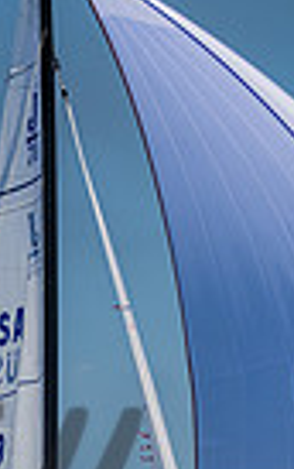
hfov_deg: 3.4
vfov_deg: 5.4
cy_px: 624
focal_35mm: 383
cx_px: -258
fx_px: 4895
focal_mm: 80
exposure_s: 1/2000
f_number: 6.3
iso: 400
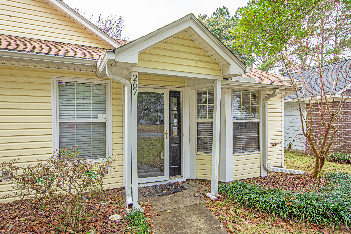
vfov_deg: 59.5
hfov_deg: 81.2
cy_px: 117
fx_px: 205
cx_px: 176
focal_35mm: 21
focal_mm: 14
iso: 320
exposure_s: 1/80
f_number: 10
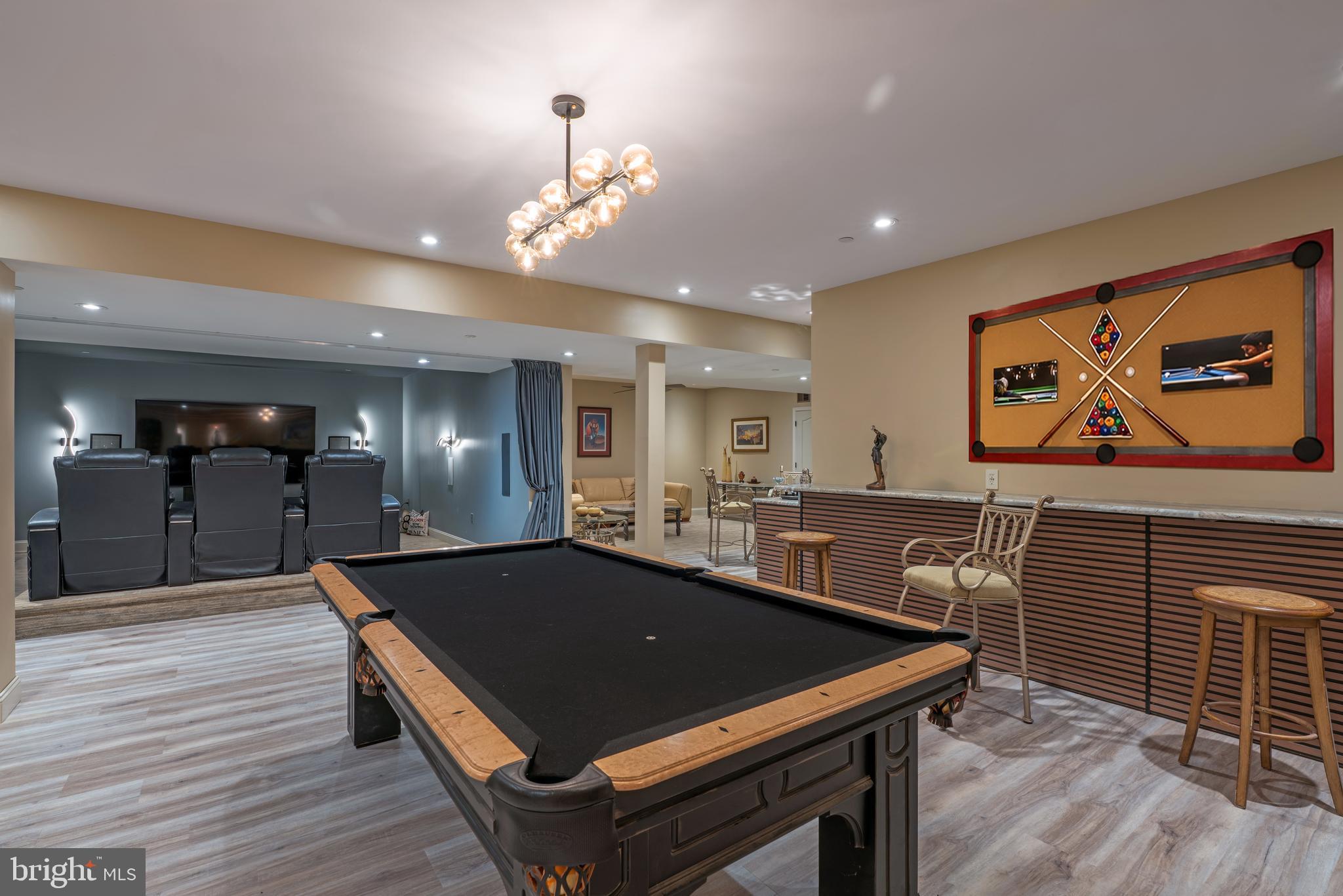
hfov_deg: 96.7
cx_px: 672
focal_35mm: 16
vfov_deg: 73.8
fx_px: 597
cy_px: 448
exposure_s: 1.6
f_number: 9
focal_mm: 16
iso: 200
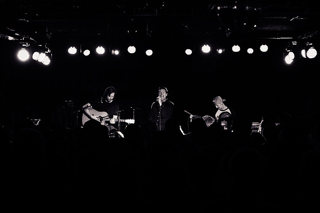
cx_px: 156
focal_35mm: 90
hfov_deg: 22.6
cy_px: 102
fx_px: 802
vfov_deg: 15.2
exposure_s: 1/160
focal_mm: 70
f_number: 3.5
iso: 3200
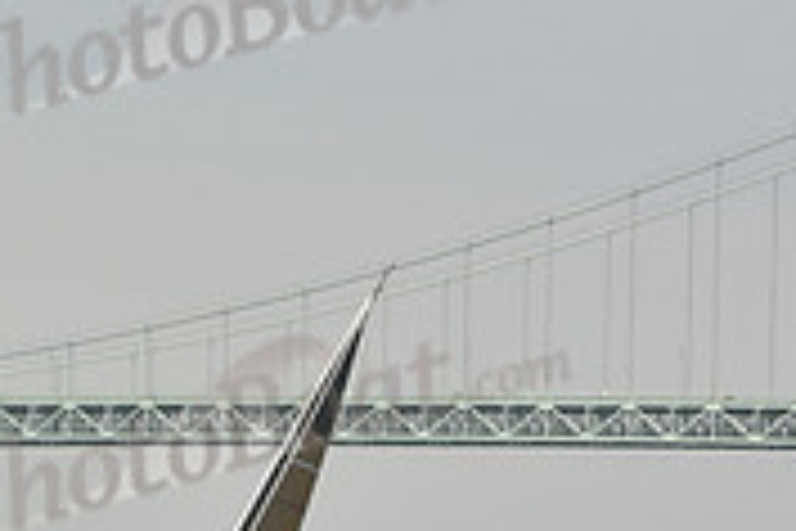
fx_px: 8136
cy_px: 727
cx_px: -292
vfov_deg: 3.7
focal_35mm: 368
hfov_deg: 5.6
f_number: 5.6
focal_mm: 112
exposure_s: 1/640
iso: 250
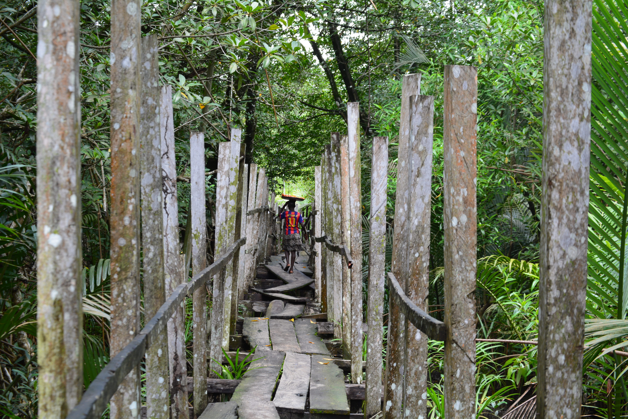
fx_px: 1439
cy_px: 210
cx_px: 314
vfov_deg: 16.6
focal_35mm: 82
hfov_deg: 24.6
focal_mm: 55
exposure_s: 1/100
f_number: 9
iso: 400
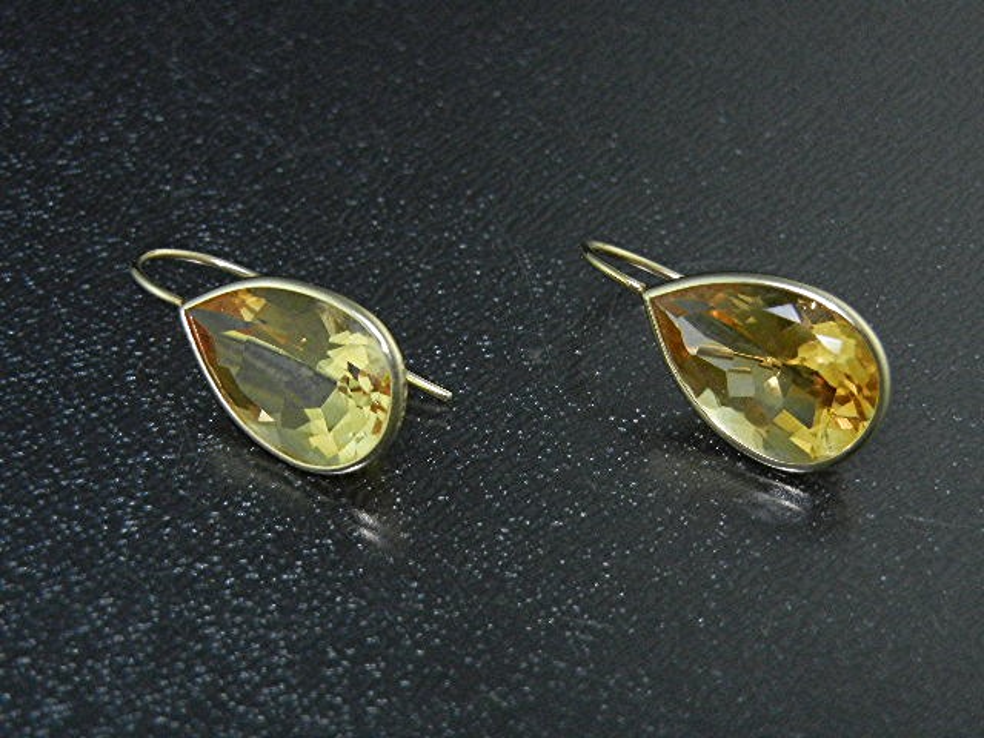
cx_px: 492
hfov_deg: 25.3
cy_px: 369
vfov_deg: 19.1
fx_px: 2189
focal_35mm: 77
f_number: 8.6
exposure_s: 1/30
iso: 800
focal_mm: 13.9
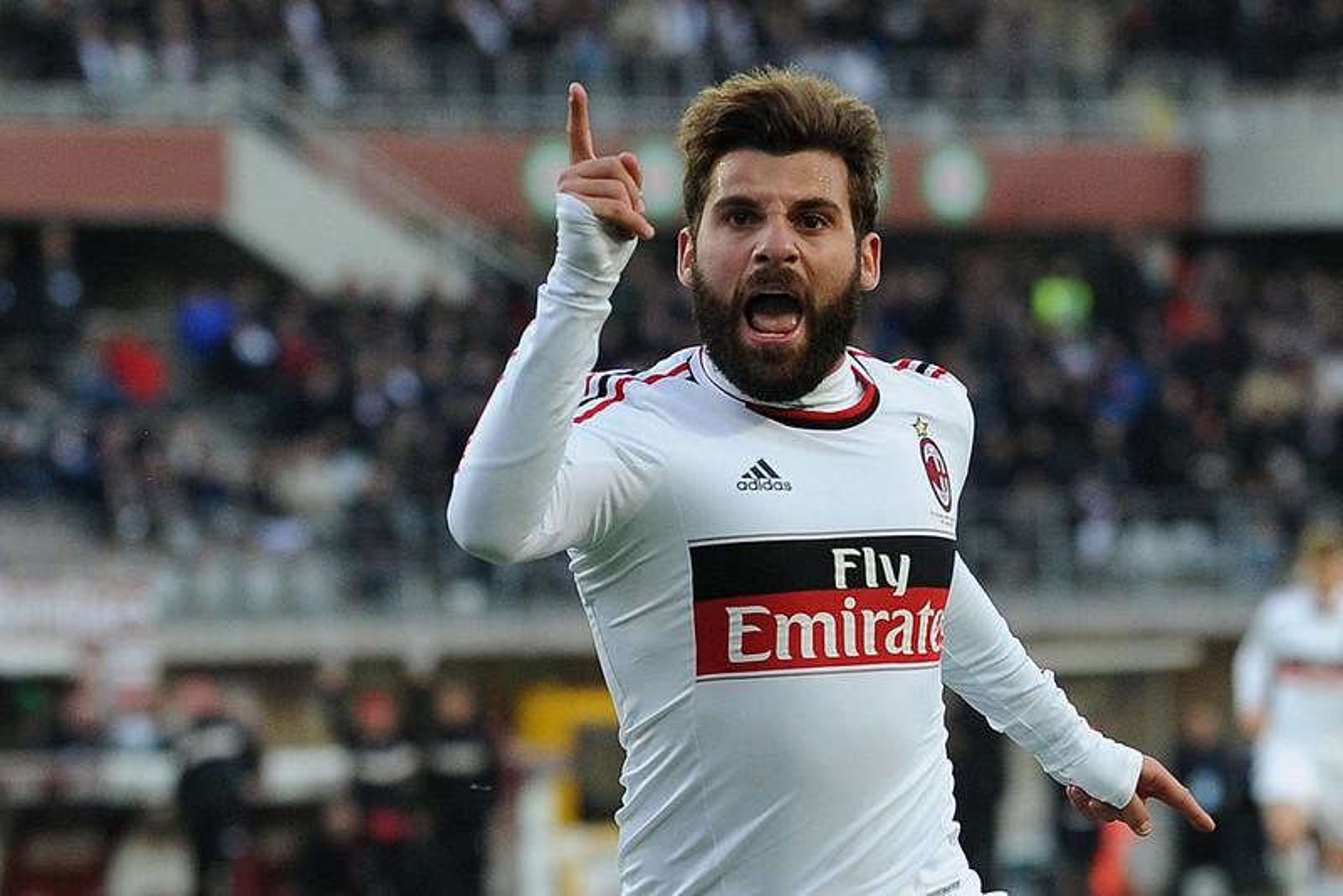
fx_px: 4851
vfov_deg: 10.6
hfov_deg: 15.8
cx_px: 672
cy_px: 448
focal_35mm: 130
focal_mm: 130
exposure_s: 1/1000
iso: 1250
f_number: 4
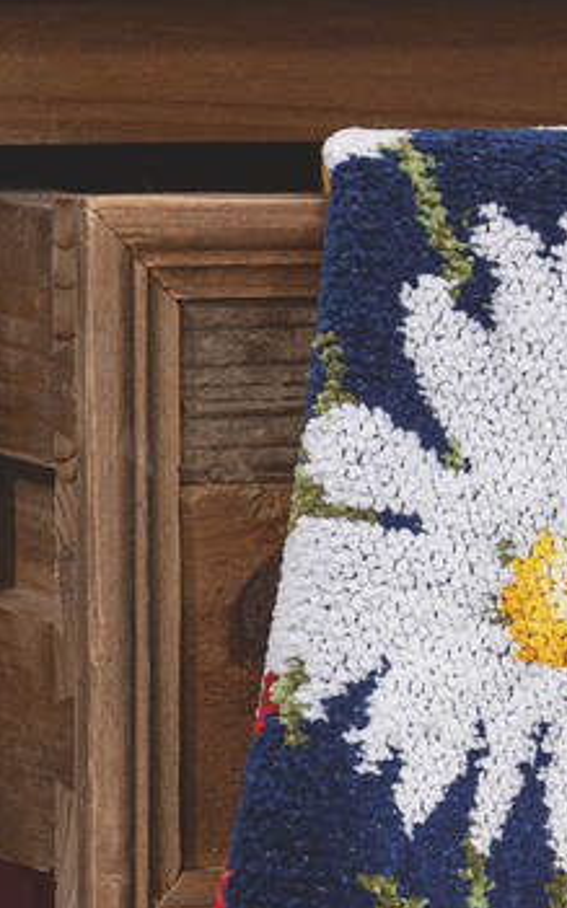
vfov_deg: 3.6
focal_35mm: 586
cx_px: 1944
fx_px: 14506
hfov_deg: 2.2
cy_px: 373
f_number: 9
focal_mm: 105
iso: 40
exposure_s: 1/125
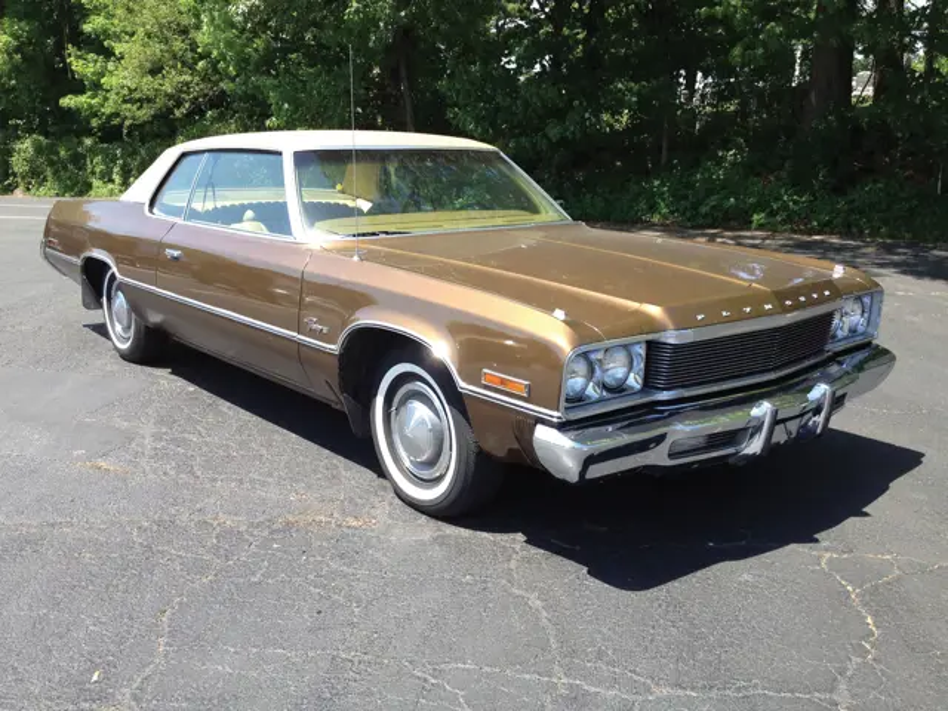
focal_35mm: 35
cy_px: 356
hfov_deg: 52.6
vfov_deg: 40.7
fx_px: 959
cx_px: 474
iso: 64
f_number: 2.4
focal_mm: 4.28
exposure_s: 1/428
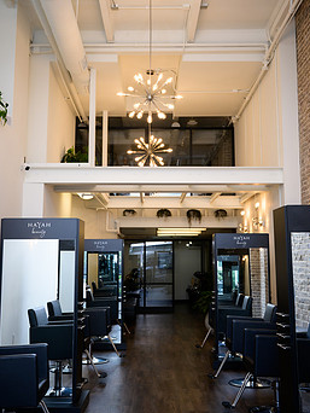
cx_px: 150
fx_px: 572
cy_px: 165
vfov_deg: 39.5
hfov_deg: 30.3
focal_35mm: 48
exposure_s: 1/200
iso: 640
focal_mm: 38
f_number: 5
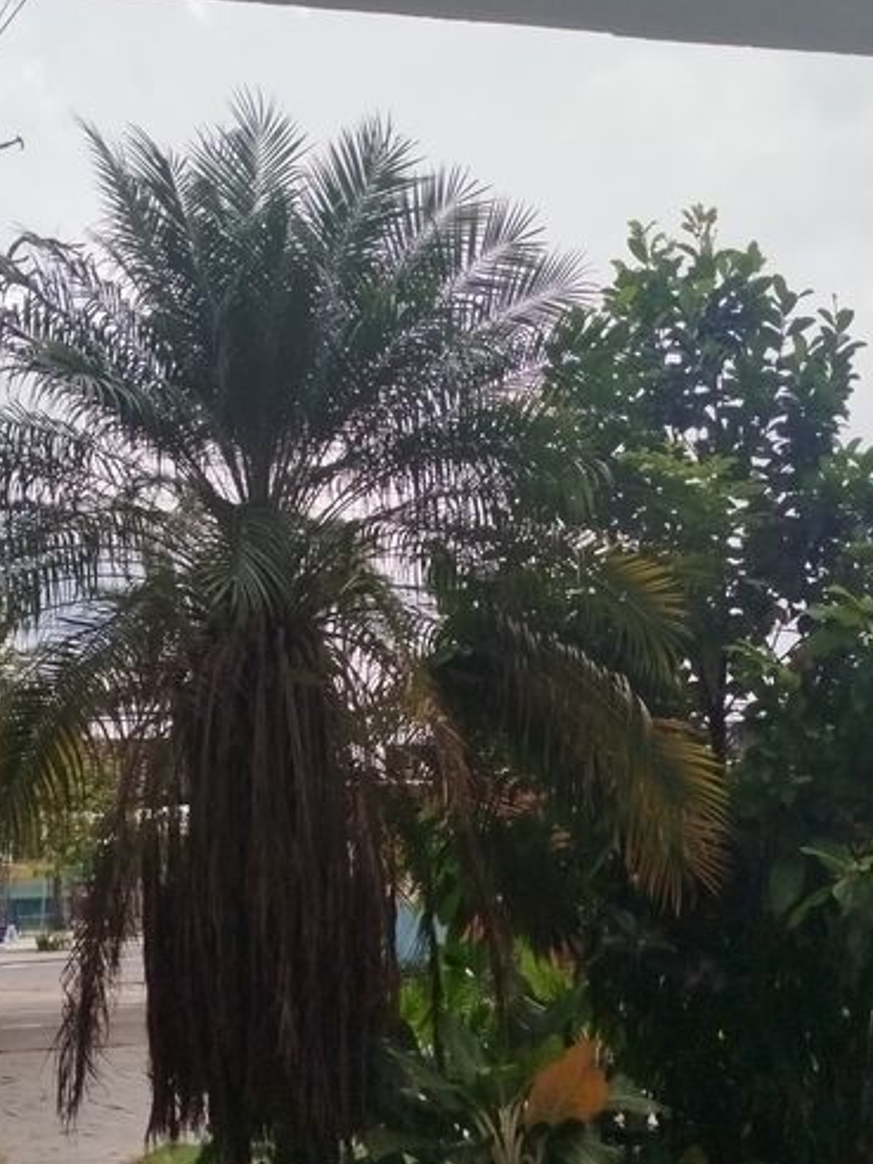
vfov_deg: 47.9
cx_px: 428
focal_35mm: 39
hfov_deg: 36.8
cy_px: 594
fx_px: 1311
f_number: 1.7
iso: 50
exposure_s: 1/1320
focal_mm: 5.31
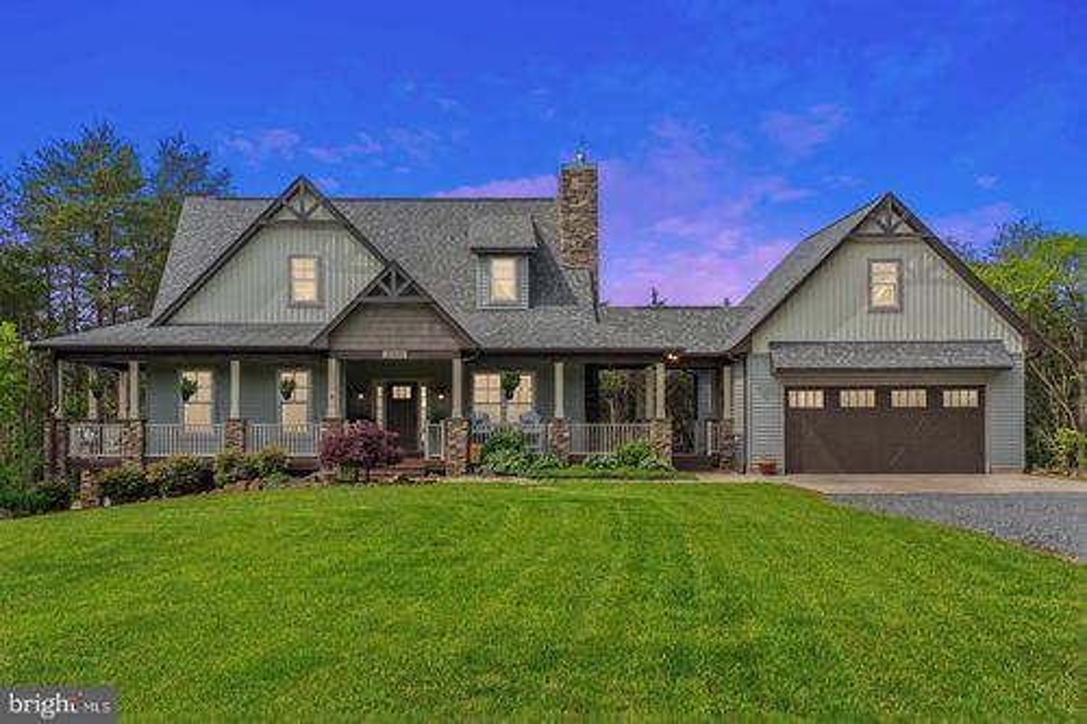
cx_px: 544
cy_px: 362
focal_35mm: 34
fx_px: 1026
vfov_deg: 38.9
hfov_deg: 55.8
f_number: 11
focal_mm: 34
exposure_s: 1/400
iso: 500
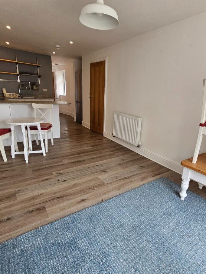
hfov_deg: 71.1
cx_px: 120
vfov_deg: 87.8
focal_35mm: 18
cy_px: 138
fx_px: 143
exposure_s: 1/359
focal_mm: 2.2
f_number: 2.2
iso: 250
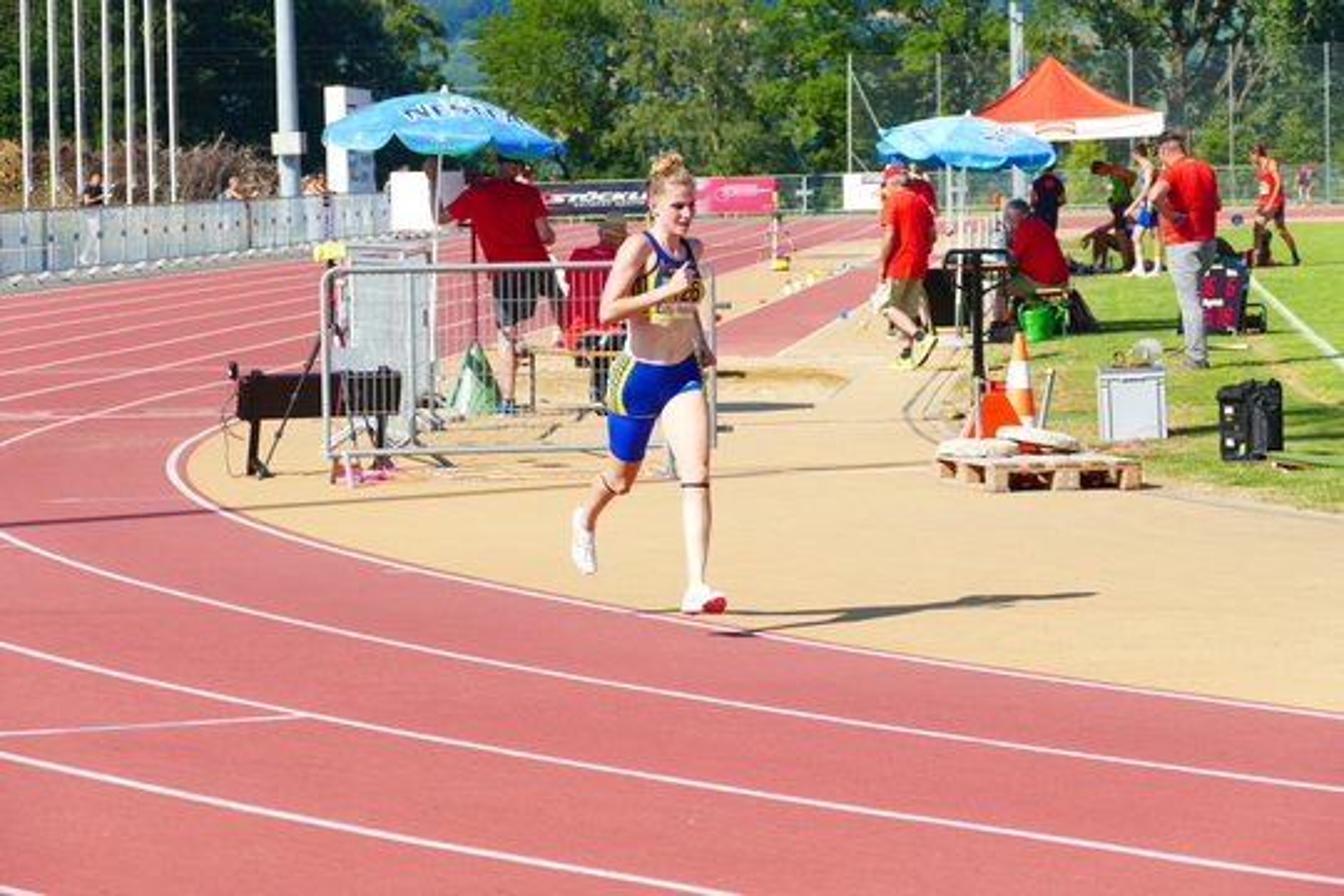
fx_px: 5749
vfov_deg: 8.9
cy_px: 448
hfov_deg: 13.3
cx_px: 672
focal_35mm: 154
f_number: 3.9
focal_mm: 56.08
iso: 125
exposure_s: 1/800
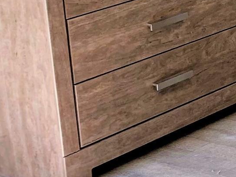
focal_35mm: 144
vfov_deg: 10.1
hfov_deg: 11.0
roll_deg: -0.3
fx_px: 981
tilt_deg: -11.9
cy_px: -64
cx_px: 611
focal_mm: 4.25
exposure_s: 1/120
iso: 64
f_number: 1.8
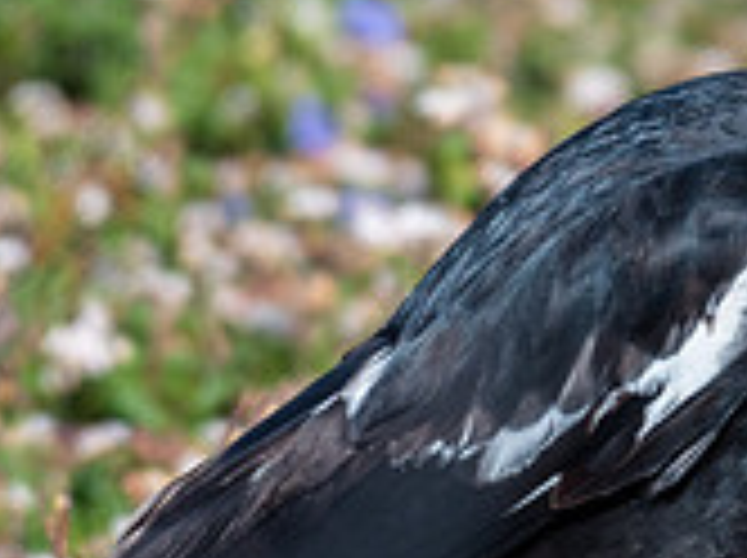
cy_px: 559
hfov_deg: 0.7
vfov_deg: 0.5
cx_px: 802
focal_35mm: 2961
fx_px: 63805
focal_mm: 500
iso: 220
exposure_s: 1/640
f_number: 5.6
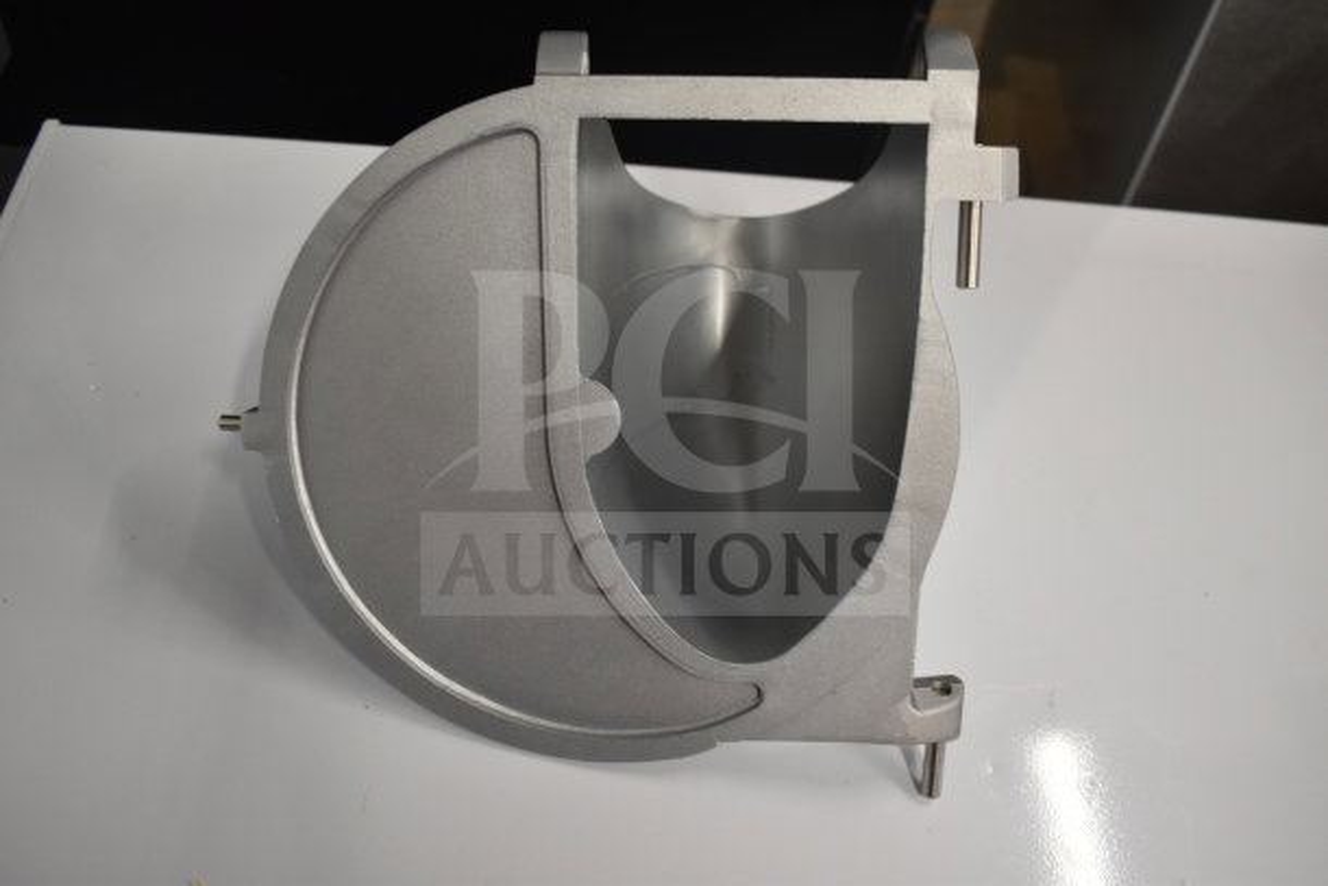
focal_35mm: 34
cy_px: 443
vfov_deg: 38.4
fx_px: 1273
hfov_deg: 55.1
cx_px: 664
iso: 900
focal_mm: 23
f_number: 3.8
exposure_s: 1/40
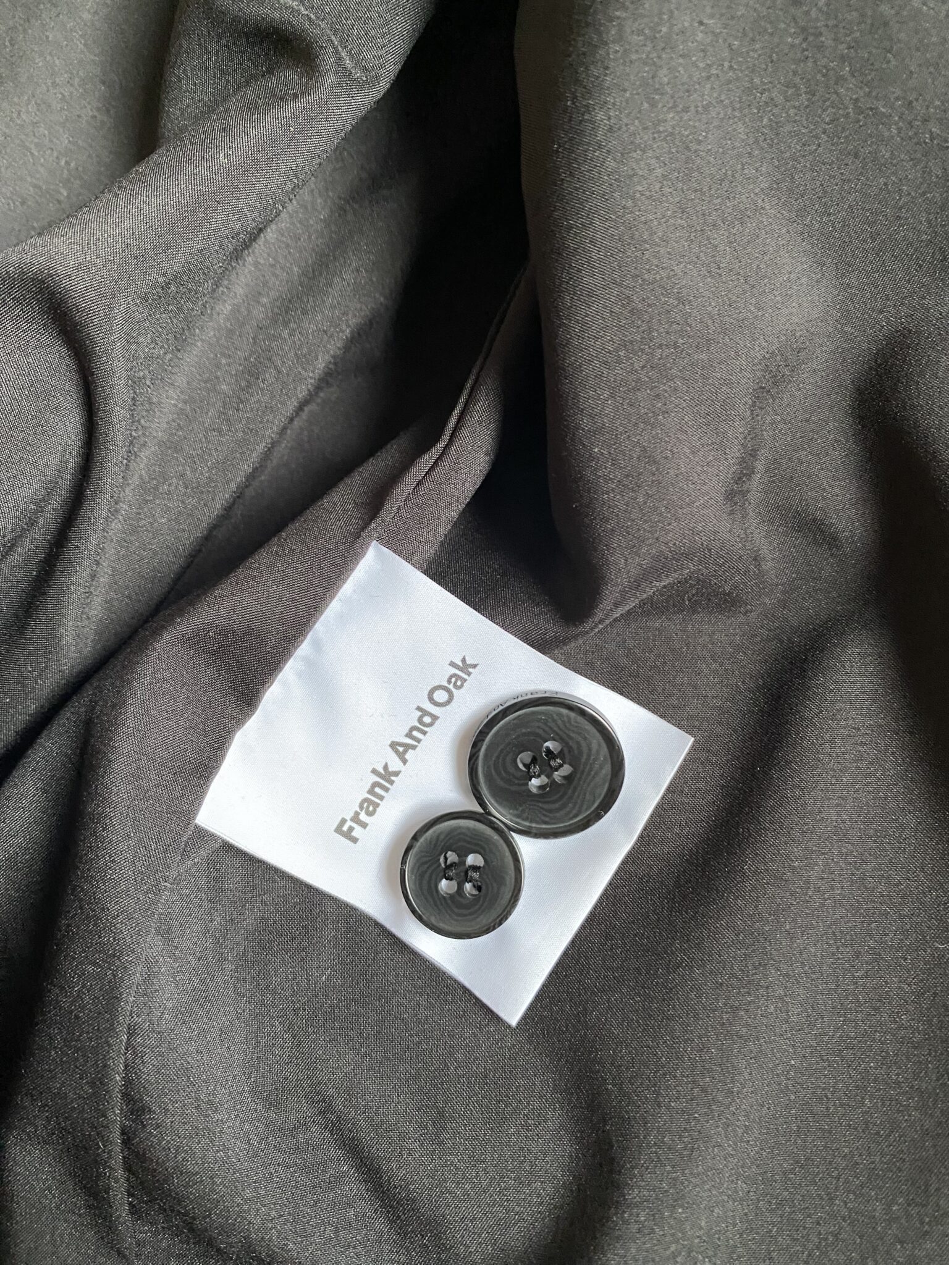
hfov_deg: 54.9
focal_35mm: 25
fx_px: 914
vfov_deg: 69.4
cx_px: 474
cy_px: 632
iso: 640
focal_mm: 4.25
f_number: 1.8
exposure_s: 1/33
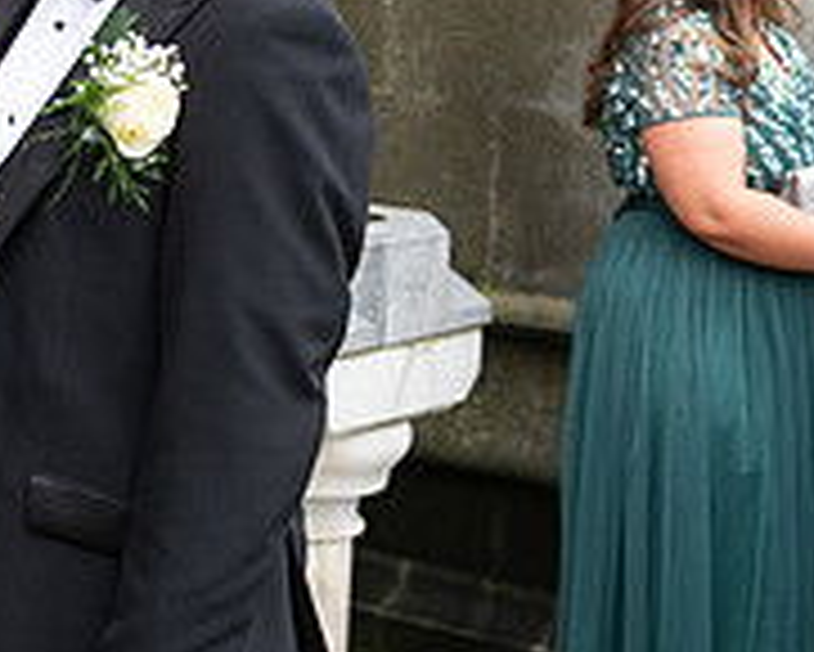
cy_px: 88
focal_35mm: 105
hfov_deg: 17.1
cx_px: -270
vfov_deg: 14.6
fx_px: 2531
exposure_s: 1/160
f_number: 3.5
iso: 125
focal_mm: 35
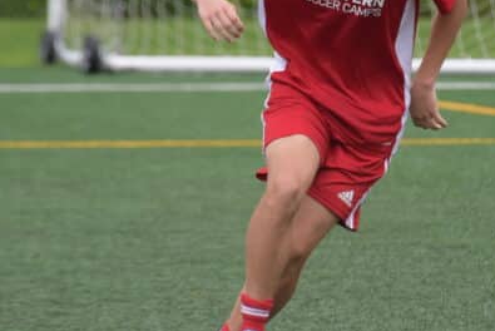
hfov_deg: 2.7
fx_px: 10691
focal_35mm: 777
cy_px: 85
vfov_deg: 1.8
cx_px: 291
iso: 640
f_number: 5.6
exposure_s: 1/1250
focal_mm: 300
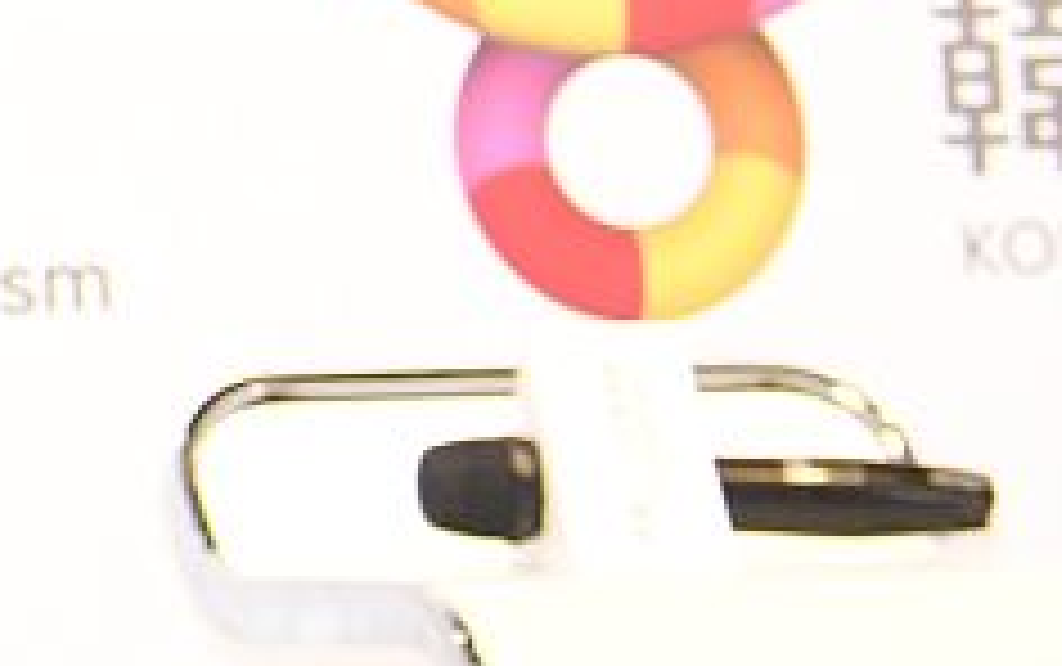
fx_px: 16195
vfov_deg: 2.3
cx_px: -1233
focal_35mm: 559
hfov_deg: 3.7
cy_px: -1120
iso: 1600
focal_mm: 72
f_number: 5.6
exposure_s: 1/160
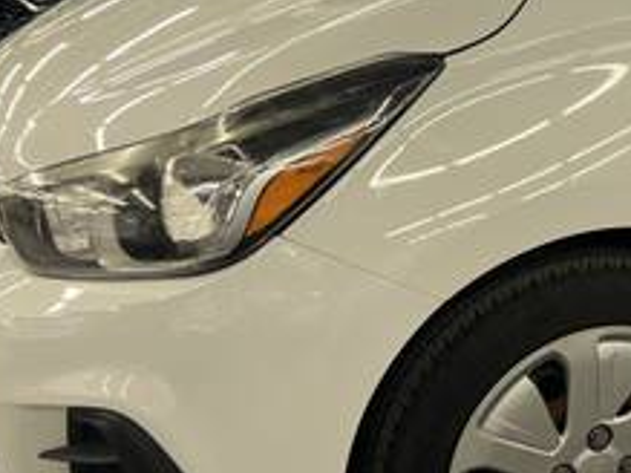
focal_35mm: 76
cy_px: 199
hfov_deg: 23.1
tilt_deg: -17.6
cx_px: 798
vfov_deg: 19.4
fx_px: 1385
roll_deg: +2.5
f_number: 1.5
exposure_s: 1/120
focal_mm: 5.7
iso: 100
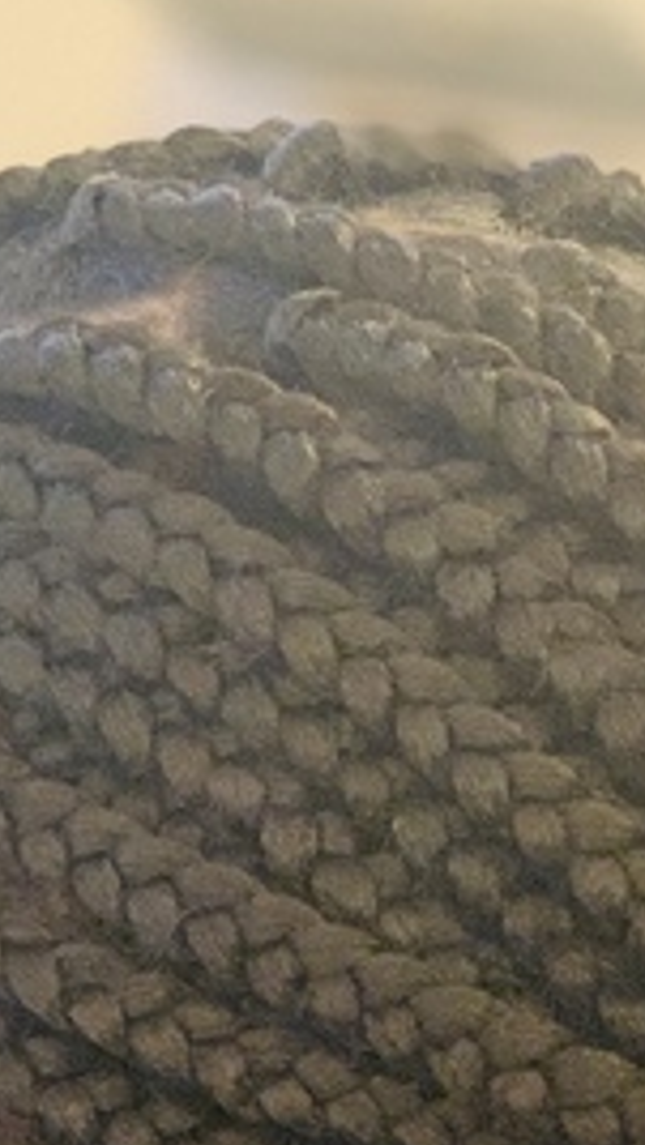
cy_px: 773
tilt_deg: -25.6
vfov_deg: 16.8
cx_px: 329
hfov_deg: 9.6
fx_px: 3857
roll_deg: -16.1
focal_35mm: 127
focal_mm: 6
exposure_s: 1/25
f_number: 2.4
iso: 500
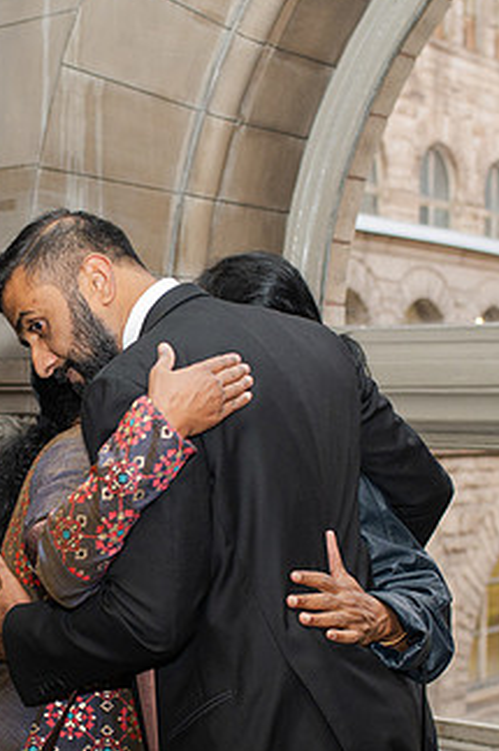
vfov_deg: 27.6
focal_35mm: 73
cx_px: 50
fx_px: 1523
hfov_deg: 18.3
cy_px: 505
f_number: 3.5
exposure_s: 1/200
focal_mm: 35
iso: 1000
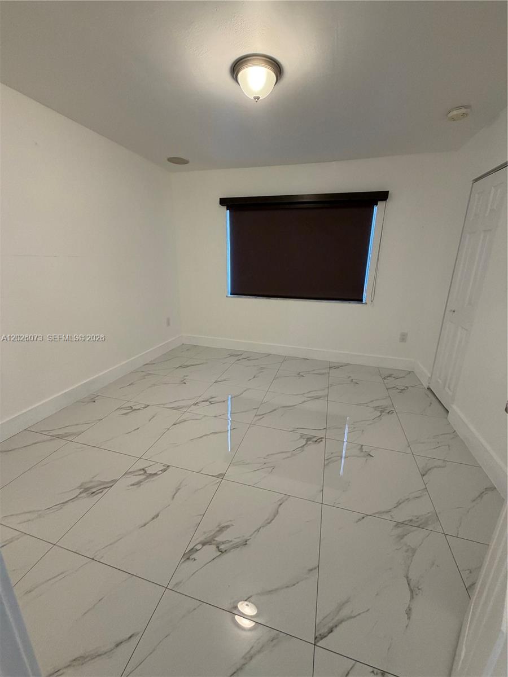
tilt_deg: -16.3
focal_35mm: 14
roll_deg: -1.4
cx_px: 254
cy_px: 338
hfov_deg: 85.7
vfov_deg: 102.1
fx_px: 274
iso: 160
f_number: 2.2
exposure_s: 1/60
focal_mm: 2.22
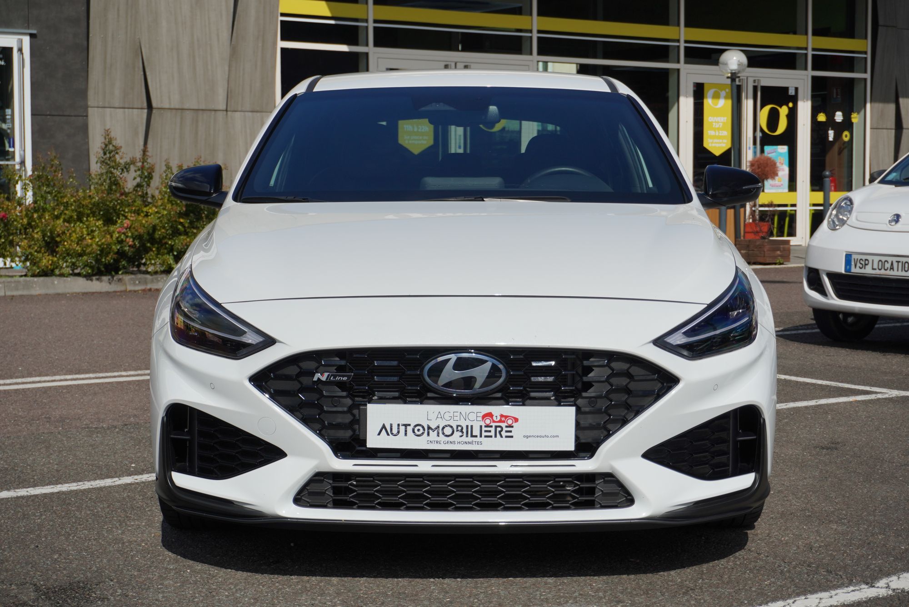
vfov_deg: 21.1
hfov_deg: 31.2
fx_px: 1630
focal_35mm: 64
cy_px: 304
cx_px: 454
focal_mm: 43
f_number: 5.6
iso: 100
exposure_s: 1/800
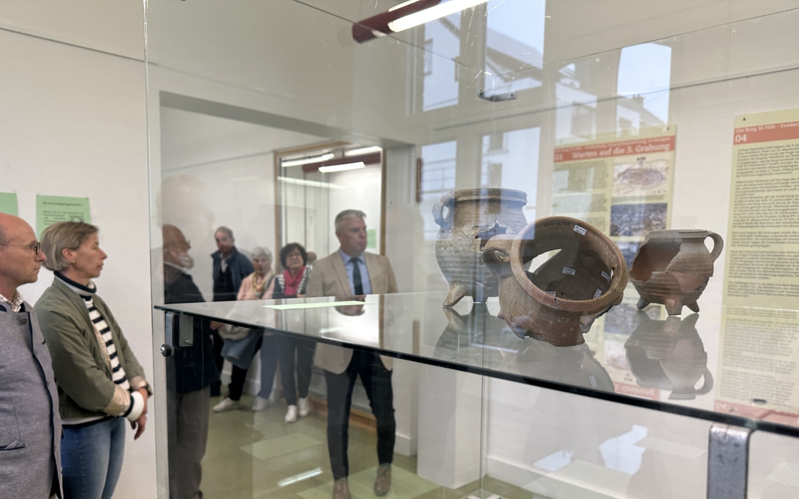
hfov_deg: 70.4
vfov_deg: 47.2
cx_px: 407
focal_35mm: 26
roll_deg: -2.3
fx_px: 566
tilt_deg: -7.2
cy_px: 306
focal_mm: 6.86
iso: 160
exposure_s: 1/100
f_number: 1.78
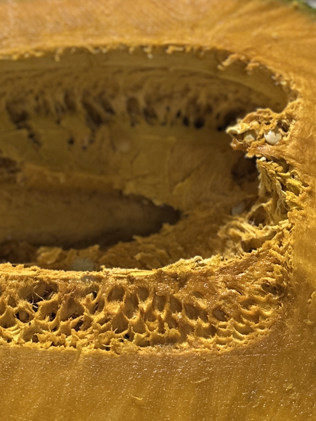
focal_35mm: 72
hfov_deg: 20.2
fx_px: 876
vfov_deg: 24.8
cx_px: 71
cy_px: -65
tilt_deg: -2.7
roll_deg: -1.3
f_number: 1.78
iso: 250
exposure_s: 1/50
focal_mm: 6.86
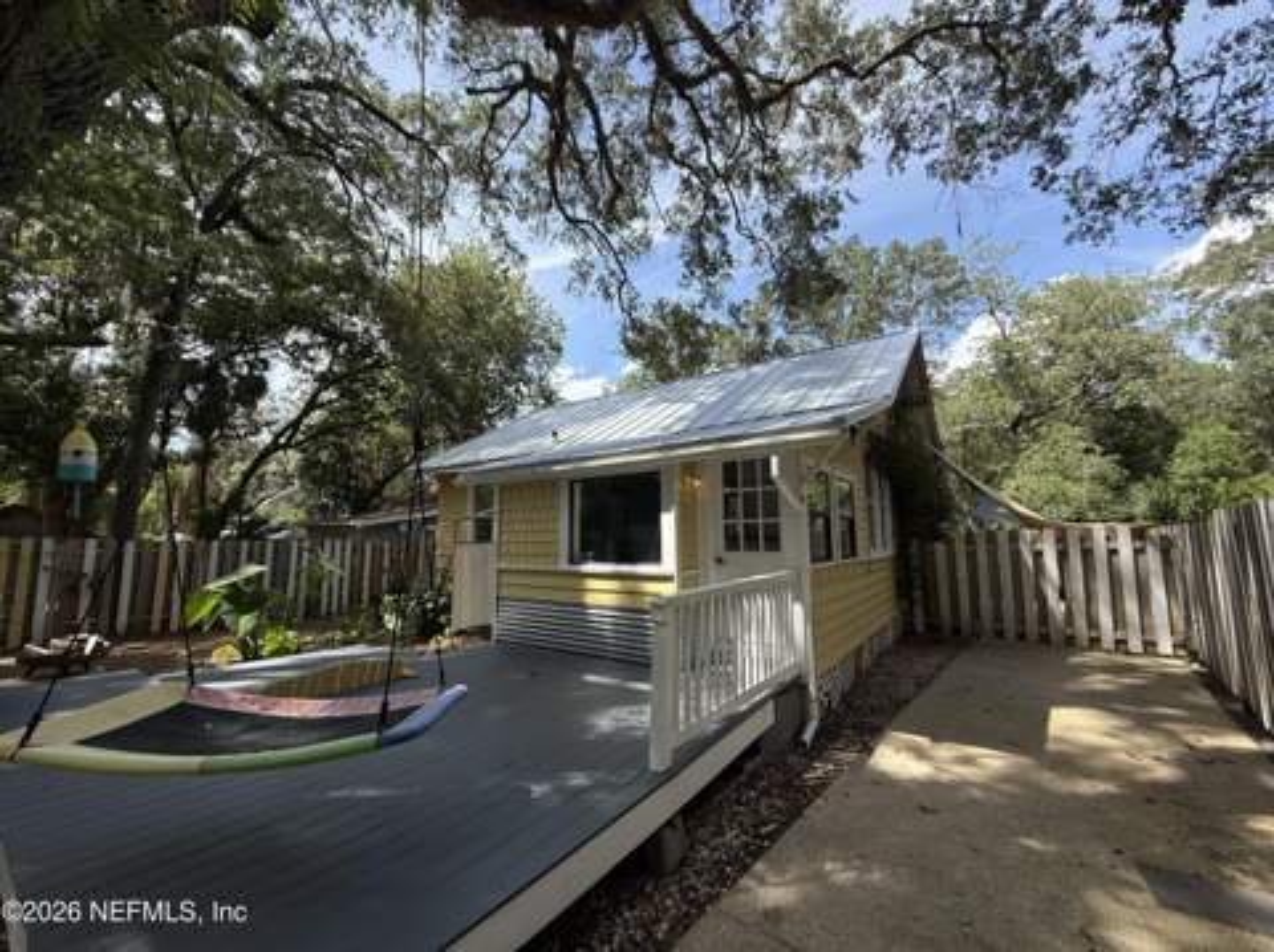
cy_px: 476
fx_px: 515
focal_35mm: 14
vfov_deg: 85.6
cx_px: 637
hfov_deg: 102.1
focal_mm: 2.22
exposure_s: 1/1001
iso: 50
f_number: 2.2
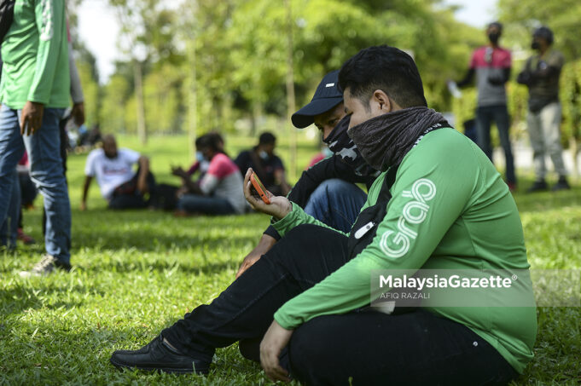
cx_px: 290
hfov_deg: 28.9
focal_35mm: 70
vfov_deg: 19.4
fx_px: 1129
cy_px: 193
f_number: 3.2
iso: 100
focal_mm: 70
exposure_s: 1/640
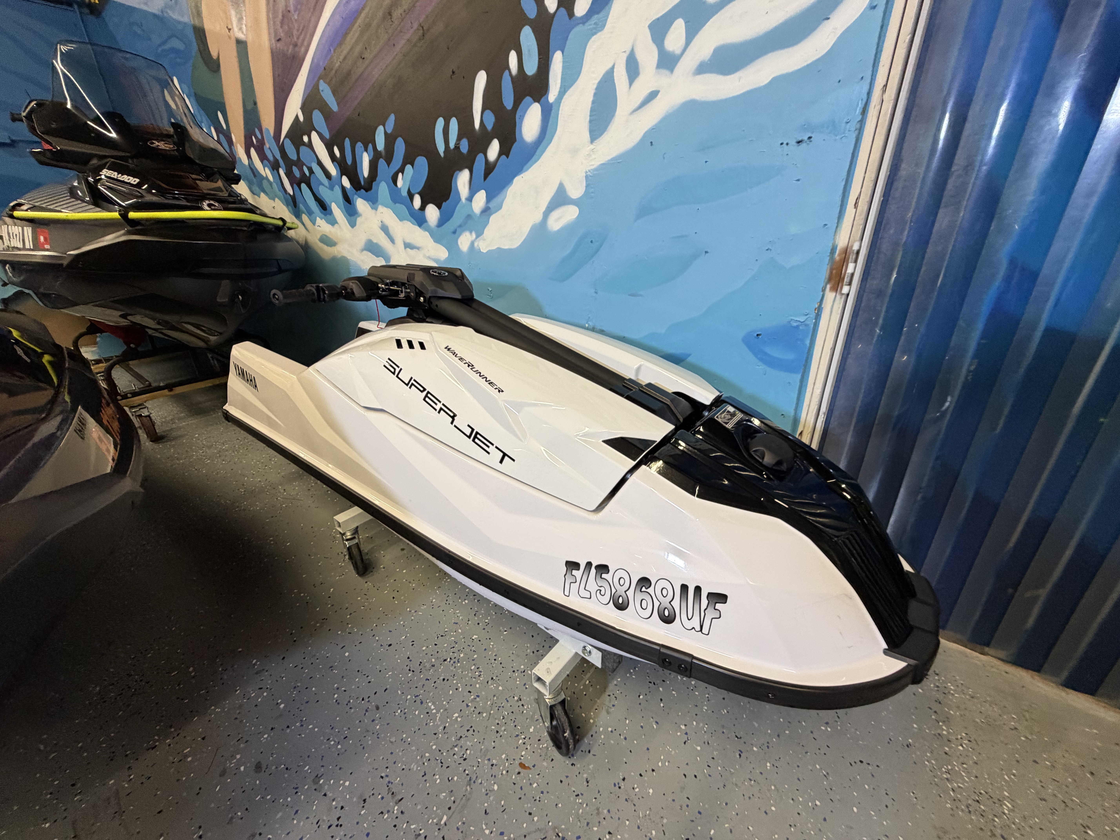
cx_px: 560
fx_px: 453
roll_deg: +0.4
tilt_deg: -27.2
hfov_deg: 102.1
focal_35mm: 14
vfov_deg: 85.7
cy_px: 420
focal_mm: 2.22
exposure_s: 1/60
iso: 200
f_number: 2.2
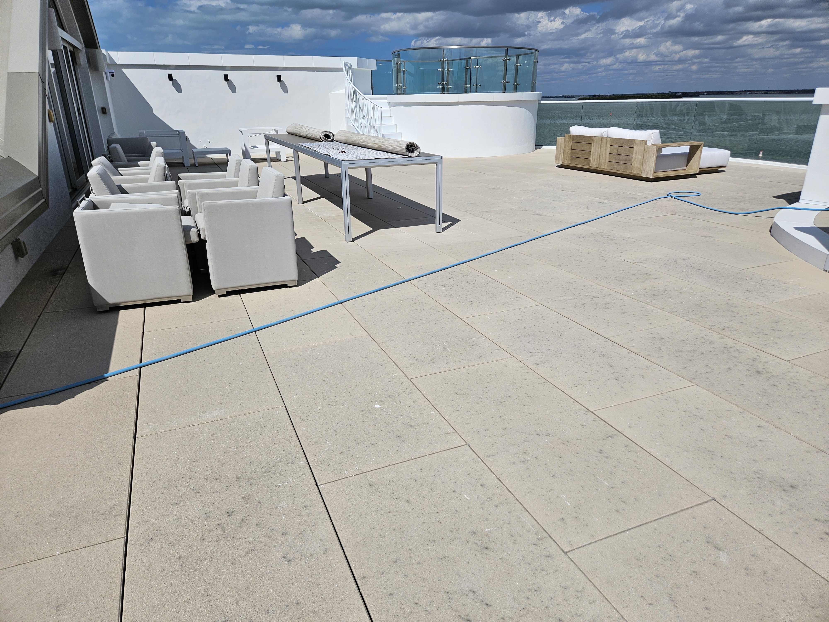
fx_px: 551
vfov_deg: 58.9
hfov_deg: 73.9
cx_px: 414
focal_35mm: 23
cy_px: 311
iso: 25
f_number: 1.8
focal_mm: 5.4
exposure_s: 1/6423
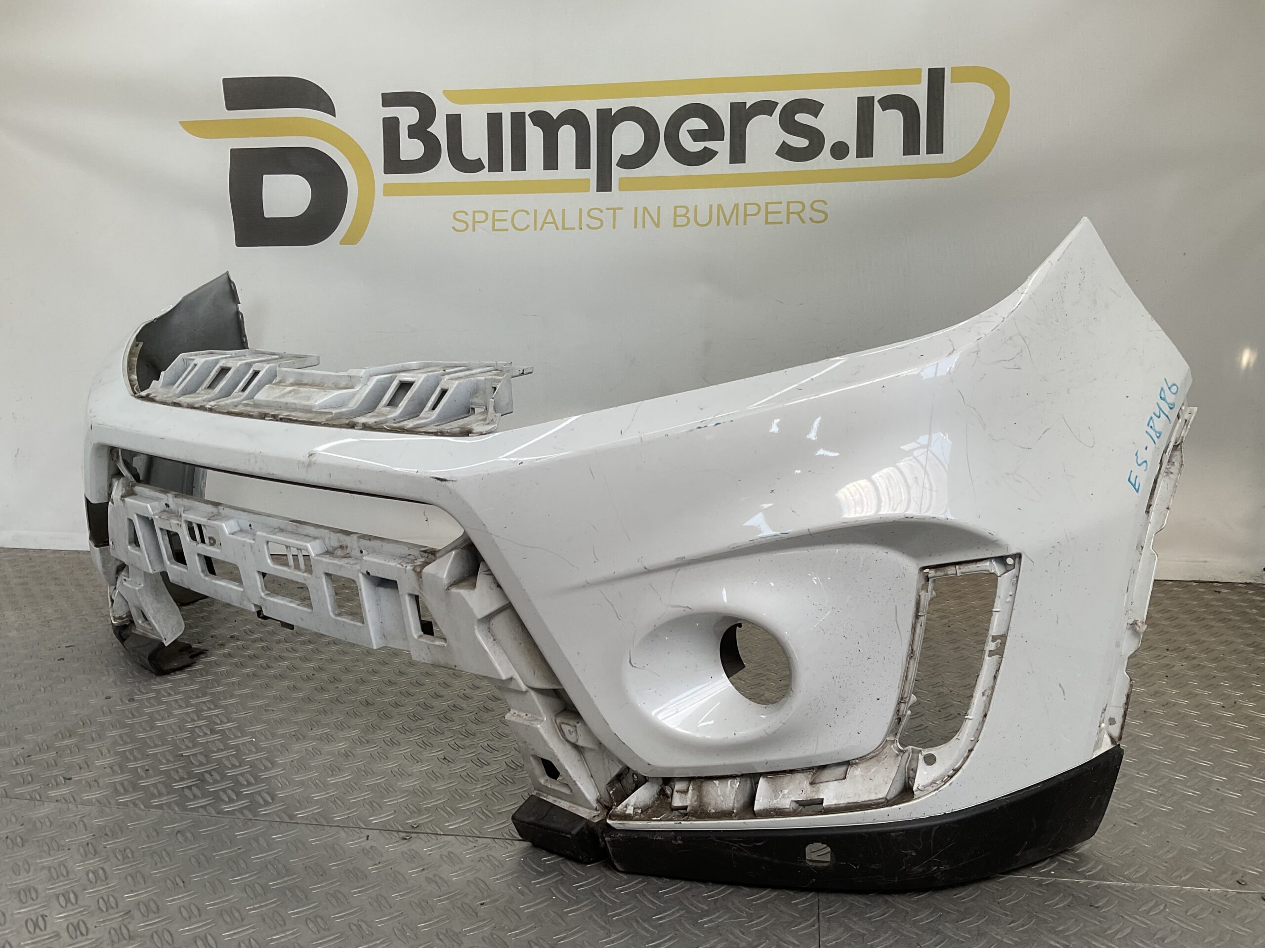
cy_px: 474
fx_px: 1060
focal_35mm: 29
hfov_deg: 61.7
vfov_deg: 48.2
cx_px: 632
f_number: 1.8
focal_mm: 3
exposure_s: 1/295
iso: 16
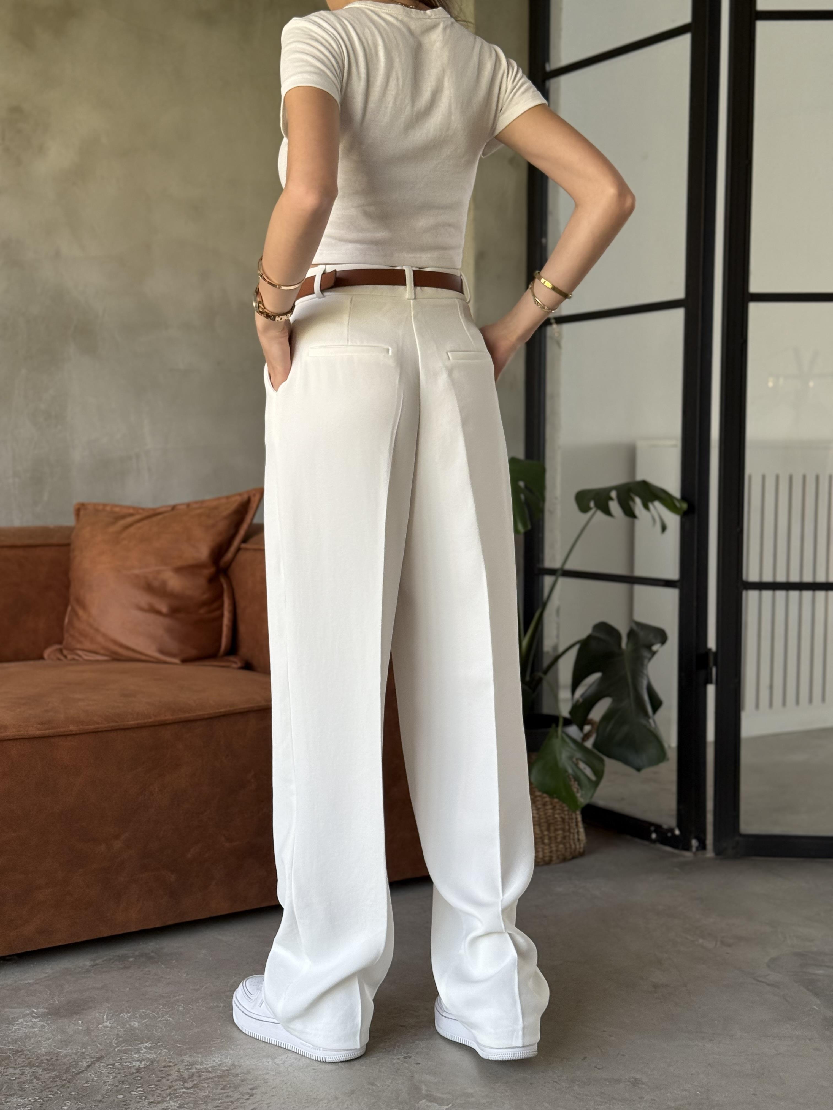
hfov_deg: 30.3
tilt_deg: -3.0
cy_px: 555
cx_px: 416
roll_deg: -0.4
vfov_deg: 39.7
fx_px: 1540
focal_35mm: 48
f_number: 1.78
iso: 100
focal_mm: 6.76
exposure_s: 1/80
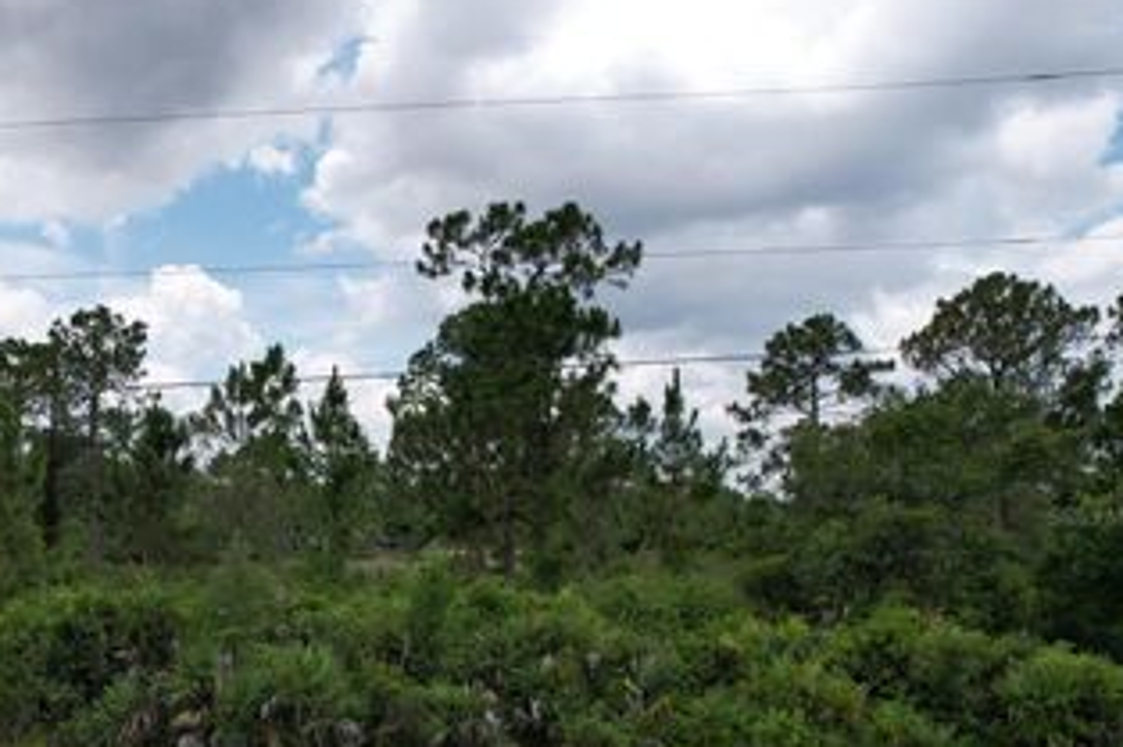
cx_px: 254
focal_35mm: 35
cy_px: 516
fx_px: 1091
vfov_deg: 37.3
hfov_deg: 51.6
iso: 100
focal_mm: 8.38
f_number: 2.8
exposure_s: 1/2000
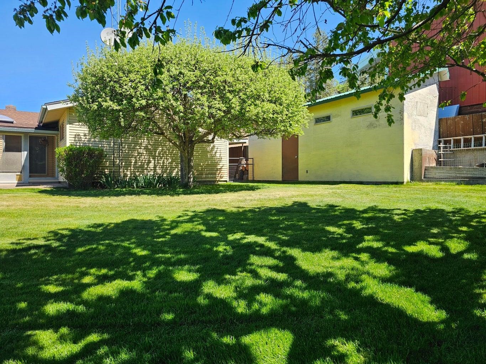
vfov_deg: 58.9
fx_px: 323
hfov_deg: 73.9
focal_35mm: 23
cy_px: 182
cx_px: 243
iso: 32
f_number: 1.7
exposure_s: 1/719
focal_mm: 6.3
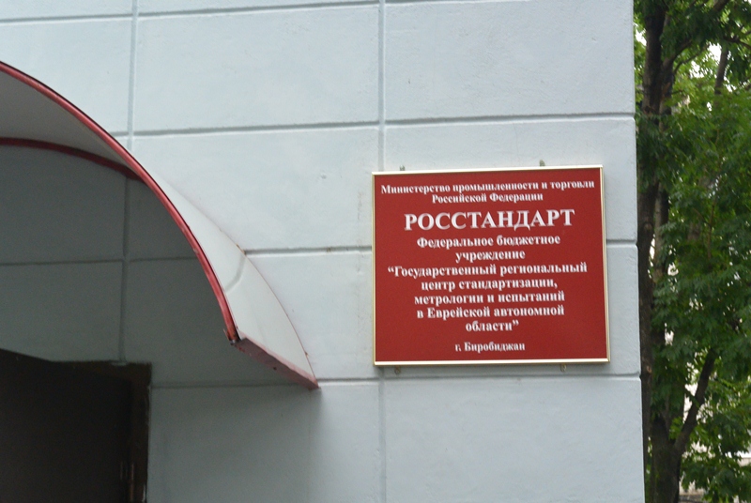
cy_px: 252
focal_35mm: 74
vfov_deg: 18.5
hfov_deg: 27.3
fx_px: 1546
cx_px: 376
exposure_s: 1/100
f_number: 5.6
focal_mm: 27.5
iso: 800
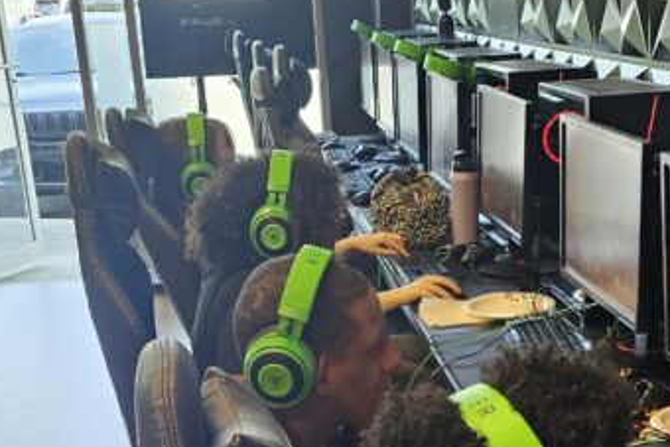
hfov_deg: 28.0
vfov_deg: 17.6
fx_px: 1341
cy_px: 603
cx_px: 398
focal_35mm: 72
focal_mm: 6.3
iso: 200
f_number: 1.7
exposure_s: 1/120
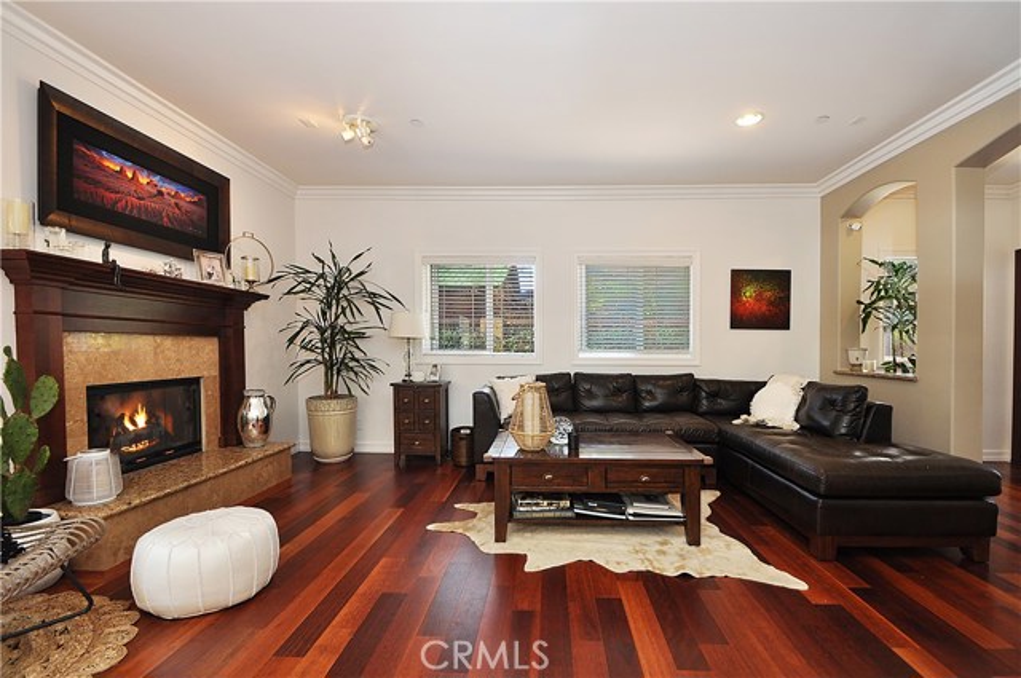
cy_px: 339
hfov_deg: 100.5
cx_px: 510
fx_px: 425
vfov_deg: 77.2
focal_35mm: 15
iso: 320
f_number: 8
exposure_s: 1/15
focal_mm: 10
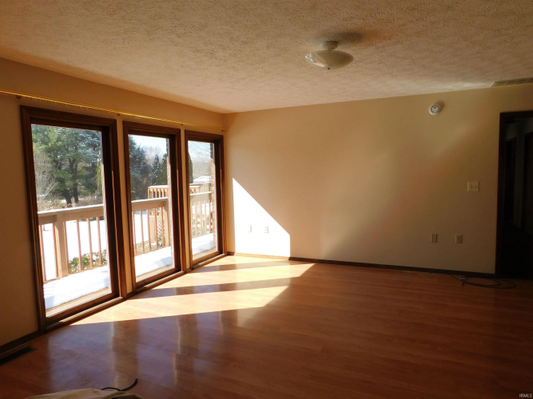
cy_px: 200
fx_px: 354
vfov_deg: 58.9
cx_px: 266
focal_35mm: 23
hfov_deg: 73.9
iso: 125
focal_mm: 4
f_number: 3
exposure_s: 1/500
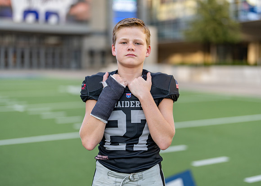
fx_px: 421
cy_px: 91
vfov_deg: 25.0
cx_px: 141
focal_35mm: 57
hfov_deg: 34.4
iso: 100
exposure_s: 1/1600
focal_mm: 50
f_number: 1.2
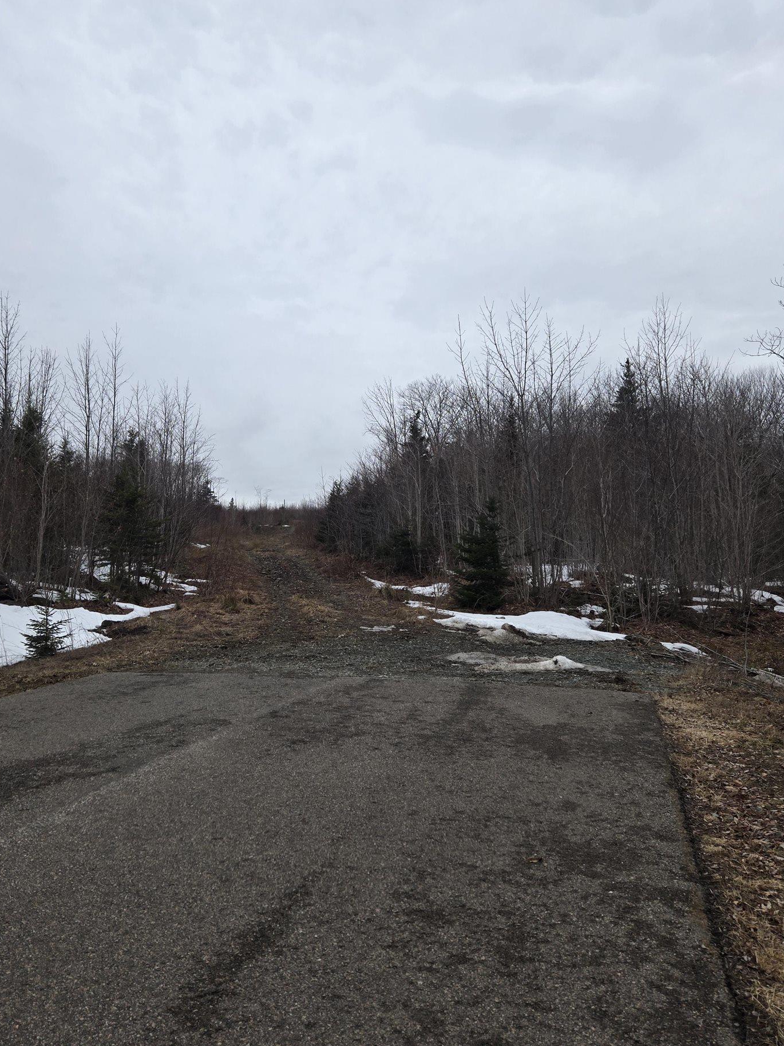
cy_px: 494
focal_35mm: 29
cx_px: 330
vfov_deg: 61.6
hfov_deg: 48.0
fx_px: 876
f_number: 1.8
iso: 25
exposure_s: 1/736
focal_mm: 5.4
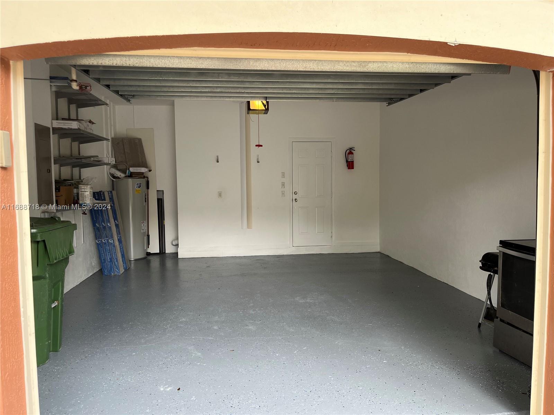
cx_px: 277
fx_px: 416
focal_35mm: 26
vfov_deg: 53.1
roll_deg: +0.8
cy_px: 208
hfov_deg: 67.3
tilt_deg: -3.4
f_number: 1.6
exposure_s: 1/171
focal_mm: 5.1
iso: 50
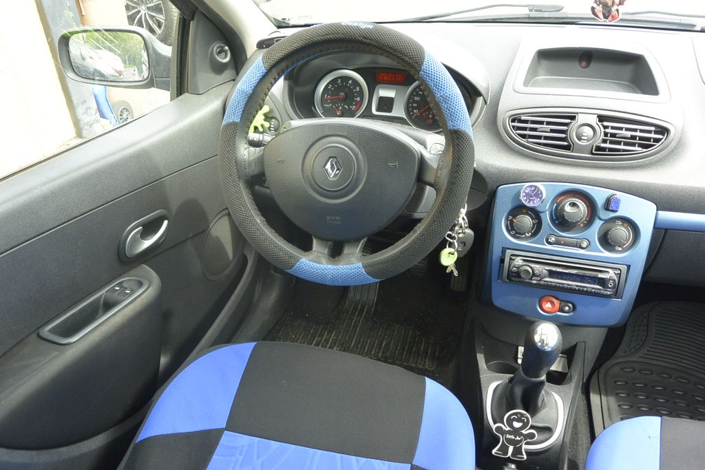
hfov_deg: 67.4
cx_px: 352
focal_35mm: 27
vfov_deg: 47.9
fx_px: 529
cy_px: 235
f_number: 3.5
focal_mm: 10
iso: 200
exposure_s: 1/125
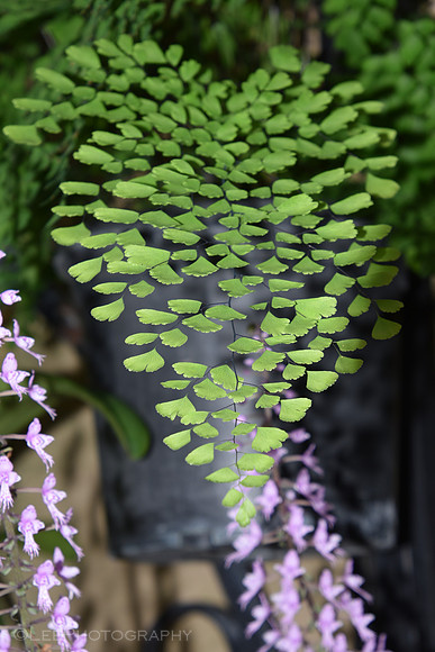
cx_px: 218
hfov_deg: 12.2
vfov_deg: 18.2
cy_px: 326
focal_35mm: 112
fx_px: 2038
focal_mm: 75
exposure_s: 1/60
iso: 140
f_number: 8
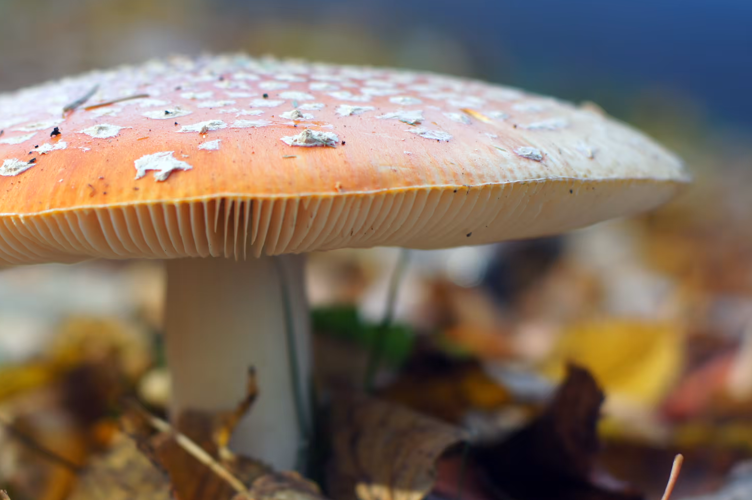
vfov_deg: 10.9
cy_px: 326
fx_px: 2608
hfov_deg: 16.3
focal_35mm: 125
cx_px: 190
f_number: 3.2
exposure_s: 1/200
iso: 100
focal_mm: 50
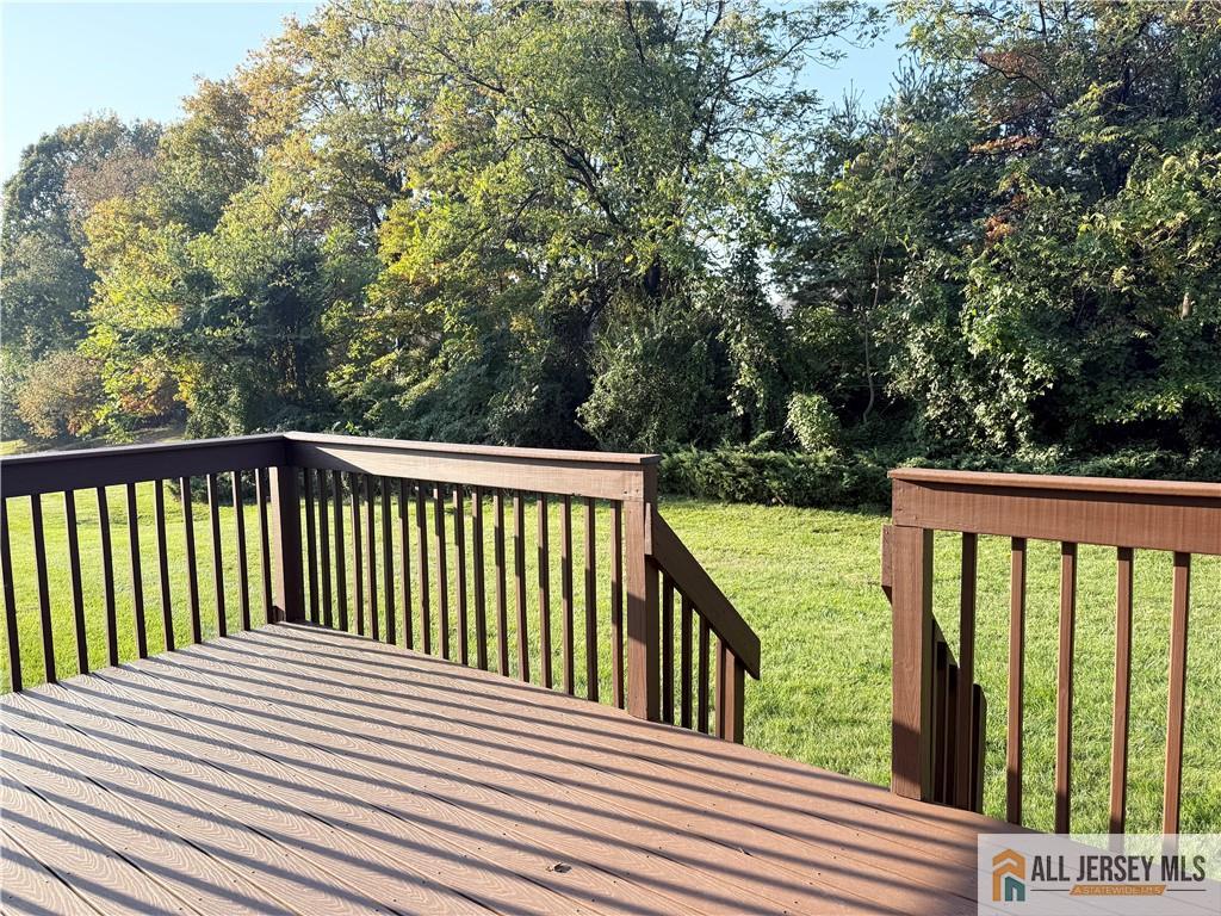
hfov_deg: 71.6
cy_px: 458
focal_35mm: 24
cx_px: 610
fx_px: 847
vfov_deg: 56.8
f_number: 1.78
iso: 100
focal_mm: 6.76
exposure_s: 1/955
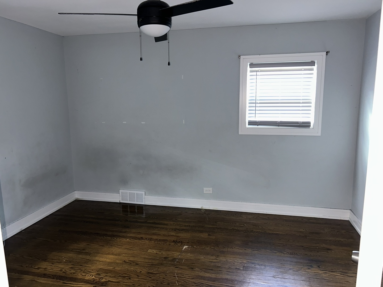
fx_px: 288
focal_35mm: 26
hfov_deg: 67.3
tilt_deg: -10.0
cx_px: 192
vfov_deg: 53.1
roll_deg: +0.4
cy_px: 144
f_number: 1.5
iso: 80
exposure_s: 1/13
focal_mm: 5.7
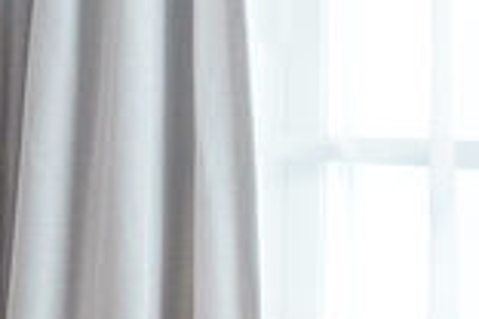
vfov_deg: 20.6
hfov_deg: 13.6
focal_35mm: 66
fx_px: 878
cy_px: 112
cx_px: -771
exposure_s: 1/25
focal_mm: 12
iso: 100
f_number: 11
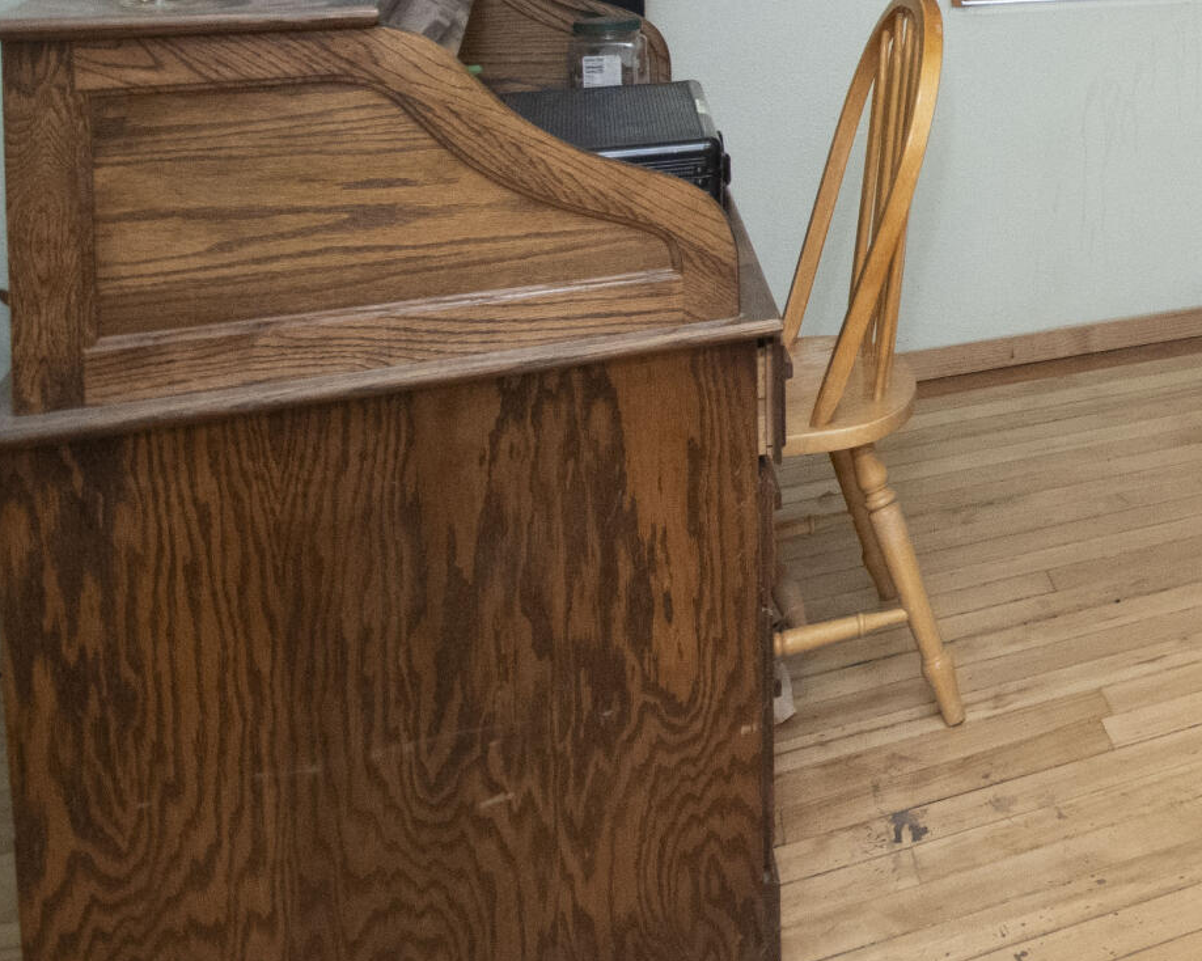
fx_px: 1636
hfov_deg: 29.3
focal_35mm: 46
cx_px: 1689
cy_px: -128
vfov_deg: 29.2
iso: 1250
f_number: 7.1
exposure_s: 1/60
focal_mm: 10
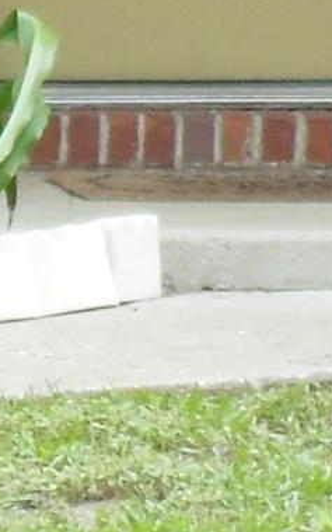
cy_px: -302
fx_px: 9233
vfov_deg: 3.3
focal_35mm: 638
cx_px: -409
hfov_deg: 2.1
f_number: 4.4
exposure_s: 1/160
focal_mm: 13.6
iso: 125
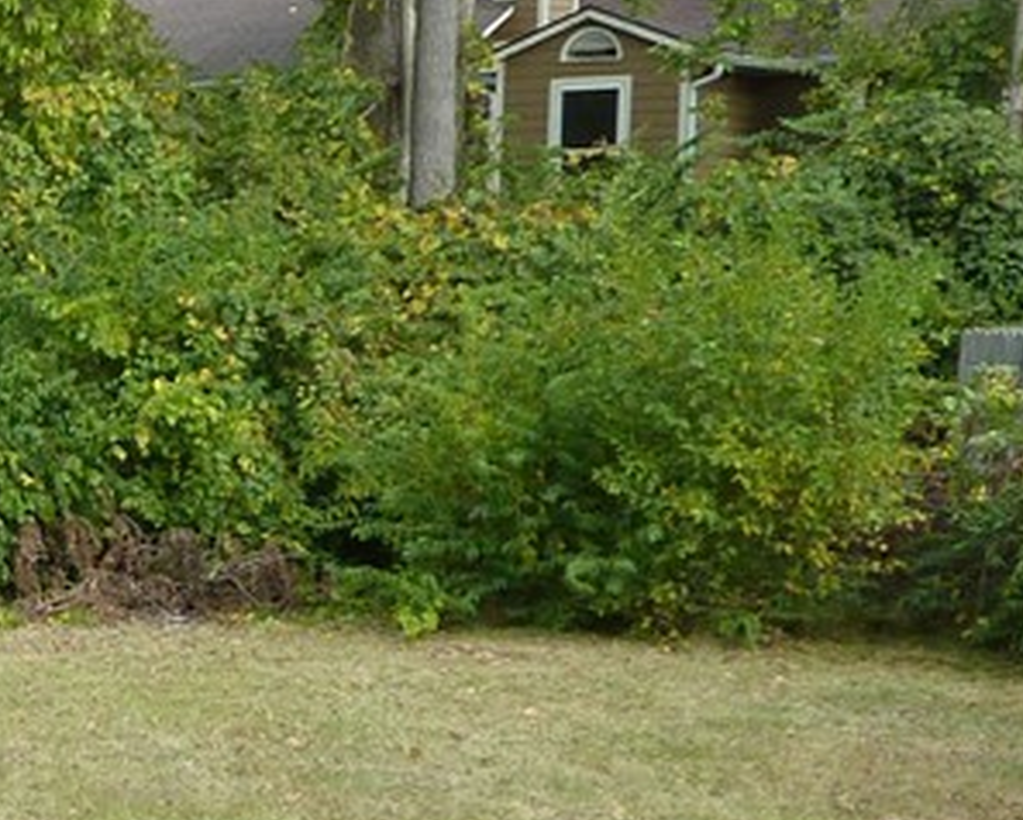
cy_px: 651
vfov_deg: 18.1
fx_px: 2545
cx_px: -592
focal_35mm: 84
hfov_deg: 19.3
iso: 80
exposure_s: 1/100
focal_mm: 4.1
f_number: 3.5
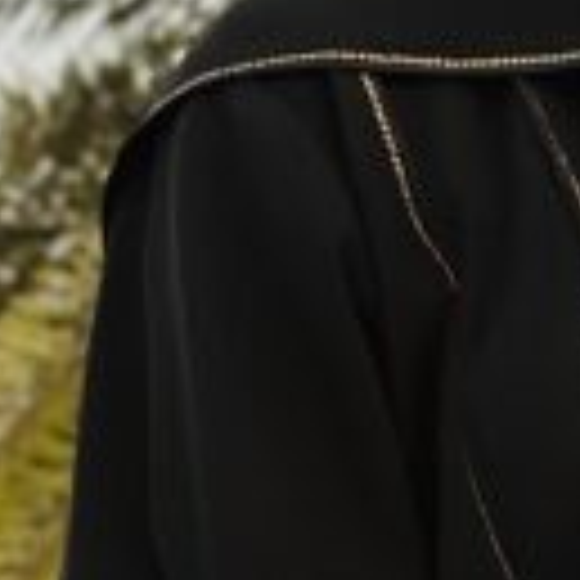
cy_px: 463
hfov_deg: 6.6
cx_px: 881
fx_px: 4986
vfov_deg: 6.7
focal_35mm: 263
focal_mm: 6.86
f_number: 1.78
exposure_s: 1/33
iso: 400
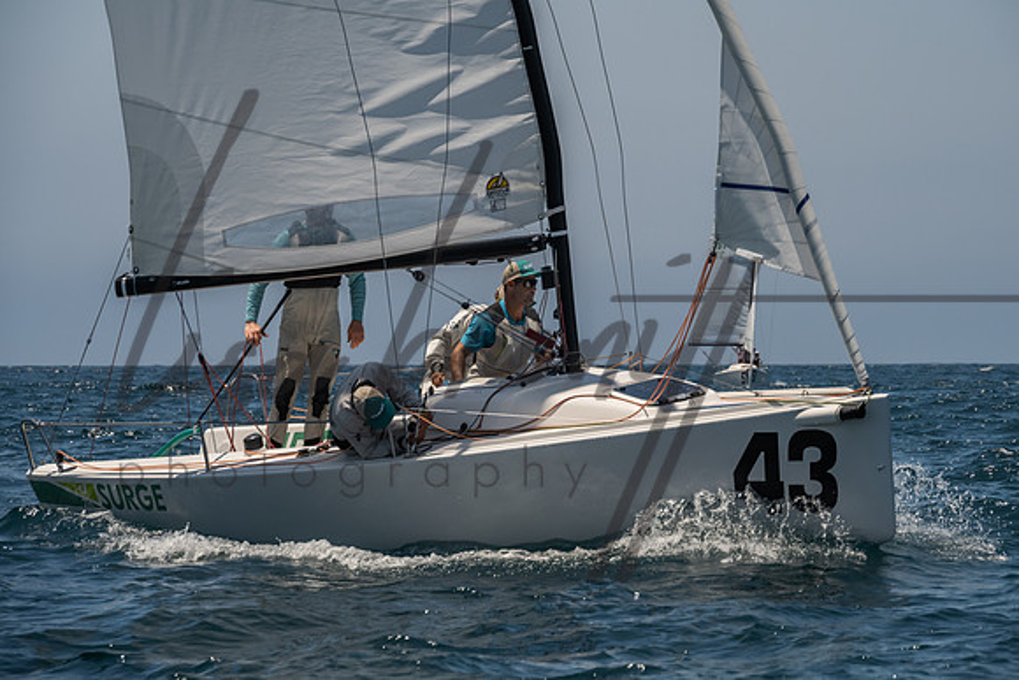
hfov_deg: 12.0
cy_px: 339
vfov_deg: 8.0
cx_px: 529
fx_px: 4845
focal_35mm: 171
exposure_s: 1/1000
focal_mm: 160
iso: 640
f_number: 9
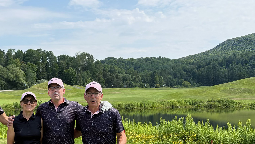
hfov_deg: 37.4
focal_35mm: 53
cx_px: 42
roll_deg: +0.6
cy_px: 138
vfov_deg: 22.0
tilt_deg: -5.8
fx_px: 358
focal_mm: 5.96
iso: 50
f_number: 1.6
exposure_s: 1/2538
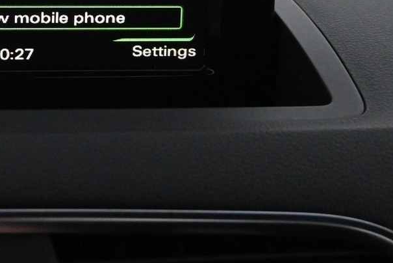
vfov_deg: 14.4
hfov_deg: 21.5
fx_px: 1008
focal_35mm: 92
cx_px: 23
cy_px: -48
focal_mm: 23
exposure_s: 1/160
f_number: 4.5
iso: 6400
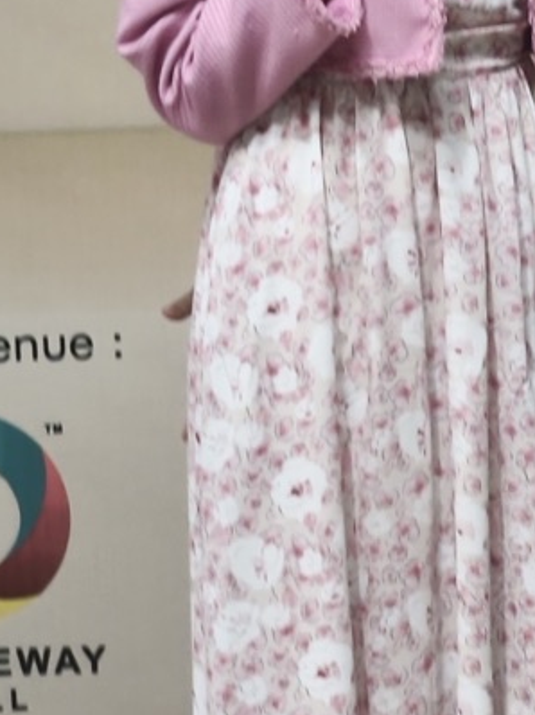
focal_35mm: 185
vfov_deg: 10.6
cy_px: 31
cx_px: 627
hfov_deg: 7.9
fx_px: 3816
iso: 640
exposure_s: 1/50
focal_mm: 7.1
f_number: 1.9
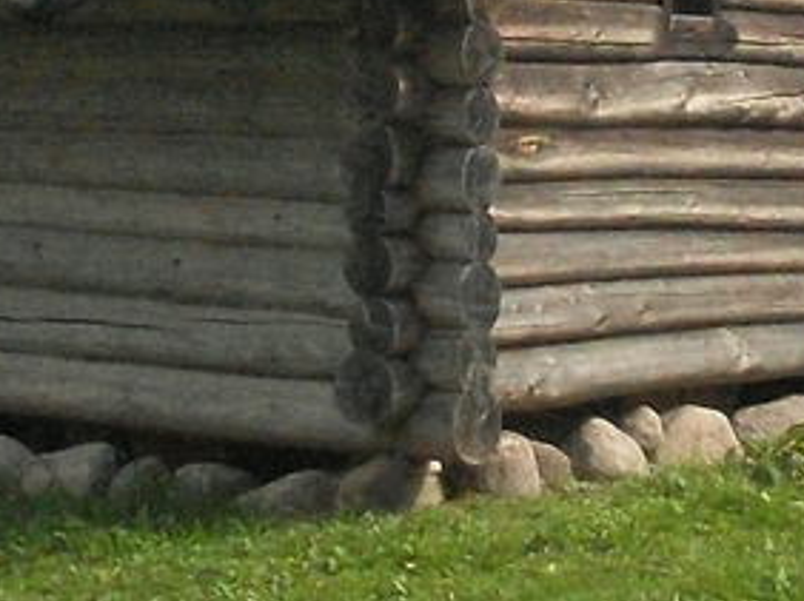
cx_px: 795
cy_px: -333
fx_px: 3202
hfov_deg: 14.1
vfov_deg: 10.3
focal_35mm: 138
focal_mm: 6.3
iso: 400
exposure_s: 1/350
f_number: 8.4
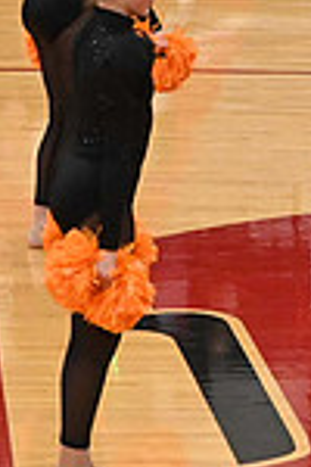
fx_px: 5261
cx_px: 821
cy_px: -101
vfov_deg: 5.1
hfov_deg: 3.3
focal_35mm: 406
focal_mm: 70
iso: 8000
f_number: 4
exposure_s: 1/400
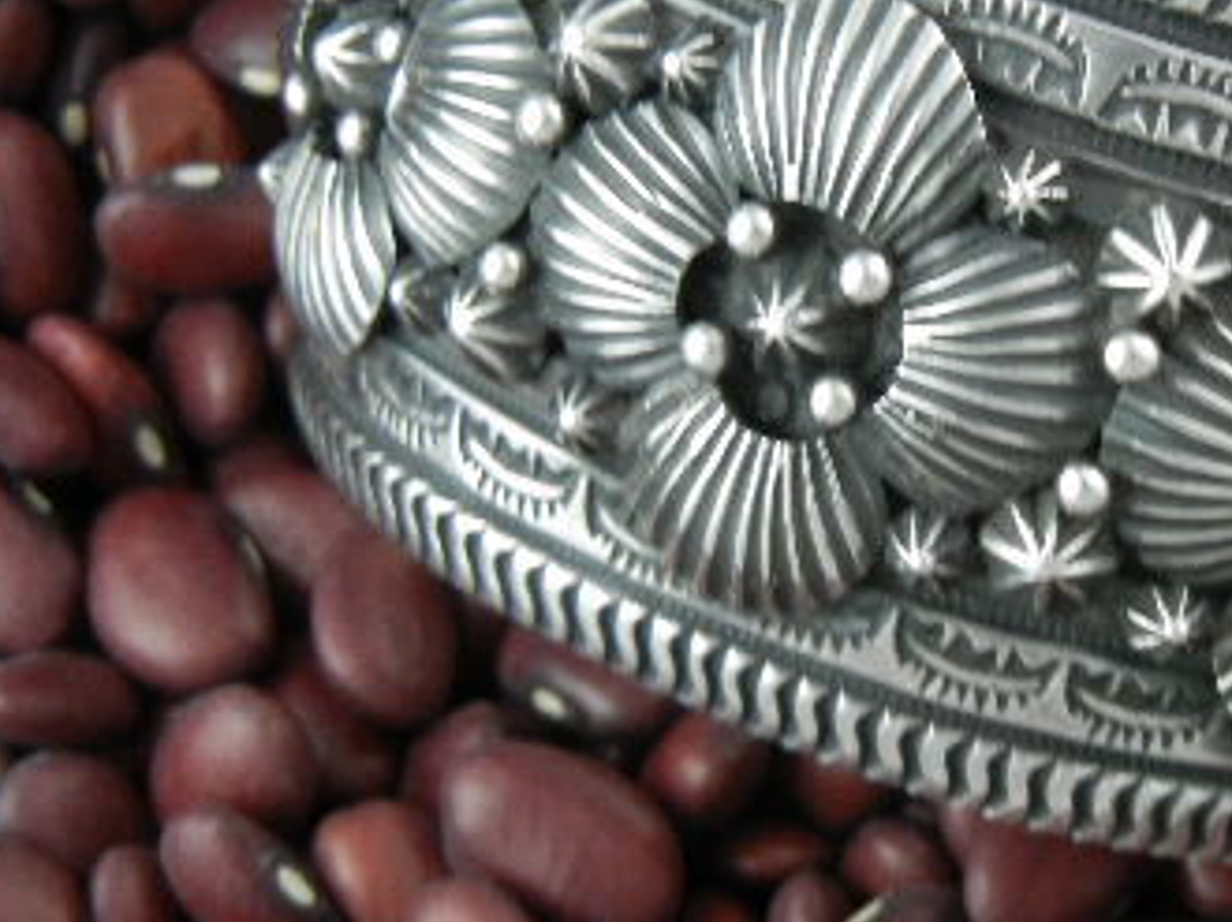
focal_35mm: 132
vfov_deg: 11.2
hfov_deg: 14.8
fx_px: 4695
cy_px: 265
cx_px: 1023
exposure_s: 1/16.1
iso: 400
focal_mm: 12.2
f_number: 4.1
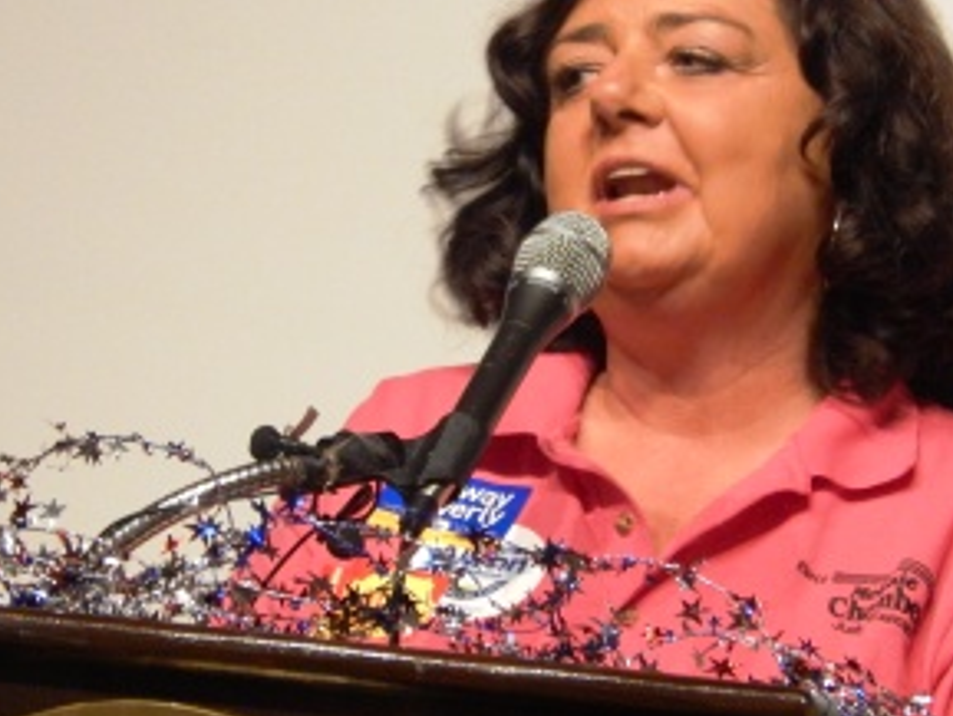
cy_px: 287
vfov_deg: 2.3
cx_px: 462
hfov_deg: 3.0
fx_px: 18150
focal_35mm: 659
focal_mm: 76.4
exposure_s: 1/30
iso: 800
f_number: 5.7
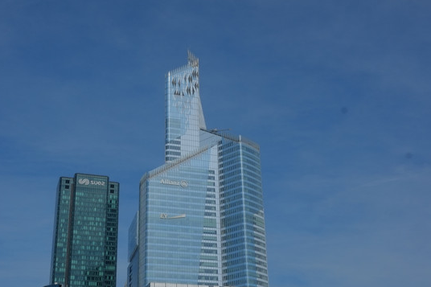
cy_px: 164
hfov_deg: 40.3
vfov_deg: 27.5
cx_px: 191
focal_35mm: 49
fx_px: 586
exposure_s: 1/420
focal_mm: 27
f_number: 14
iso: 200
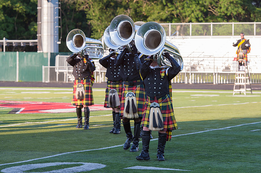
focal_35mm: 145
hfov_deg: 14.2
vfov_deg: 9.5
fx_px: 1049
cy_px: 75
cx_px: 121
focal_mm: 122
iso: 250
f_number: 5.6
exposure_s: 1/400
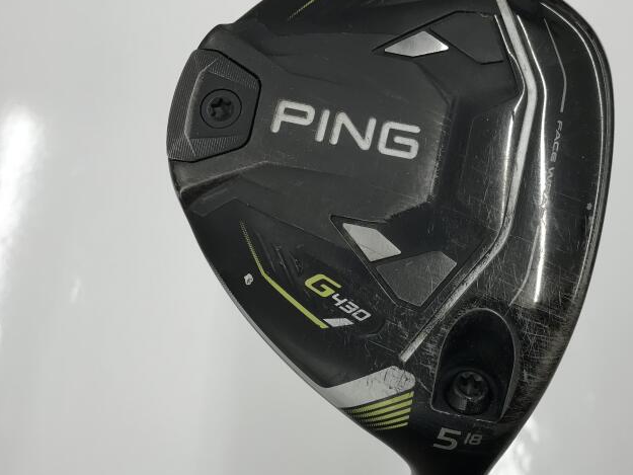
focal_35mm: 43
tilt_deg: -61.9
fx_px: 786
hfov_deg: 43.5
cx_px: 401
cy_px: 243
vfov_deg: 33.6
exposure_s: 1/120
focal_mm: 3.99
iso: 40
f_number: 1.8
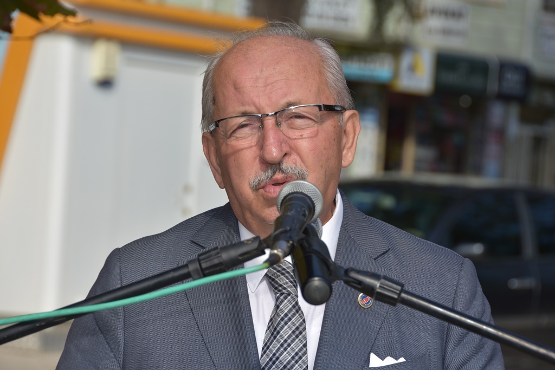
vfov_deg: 6.8
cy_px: 185
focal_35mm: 202
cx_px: 278
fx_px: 3122
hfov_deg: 10.2
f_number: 9
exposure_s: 1/250
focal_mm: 135
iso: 100
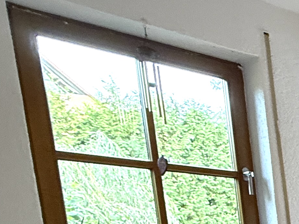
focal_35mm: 61
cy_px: 342
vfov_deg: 20.4
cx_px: 554
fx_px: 527
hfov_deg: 20.6
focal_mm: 2.22
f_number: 2.2
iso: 200
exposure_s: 1/50
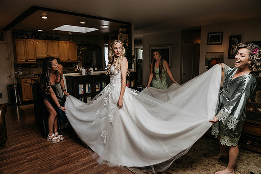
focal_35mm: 24
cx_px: 130
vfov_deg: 53.2
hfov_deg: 73.7
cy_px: 87
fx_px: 174
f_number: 2.8
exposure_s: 1/1000
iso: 1000
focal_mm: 24
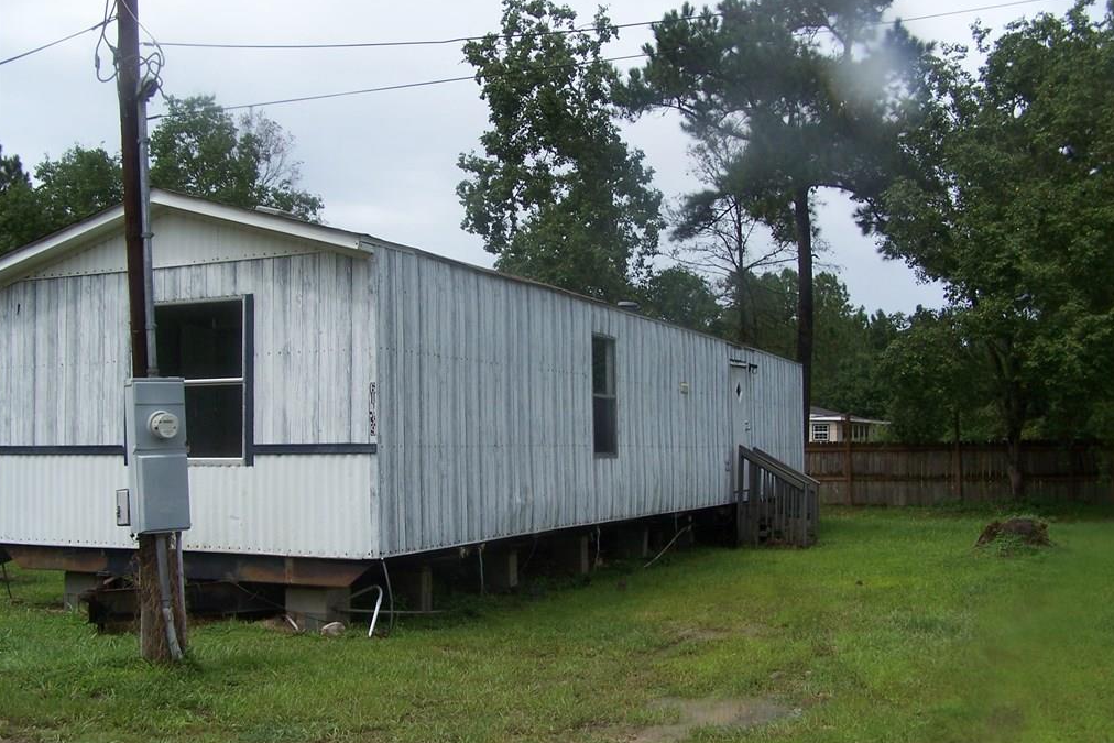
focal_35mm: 40
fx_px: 1238
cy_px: 382
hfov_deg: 48.5
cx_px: 556
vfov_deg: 33.4
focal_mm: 6.3
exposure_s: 1/800
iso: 80
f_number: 4
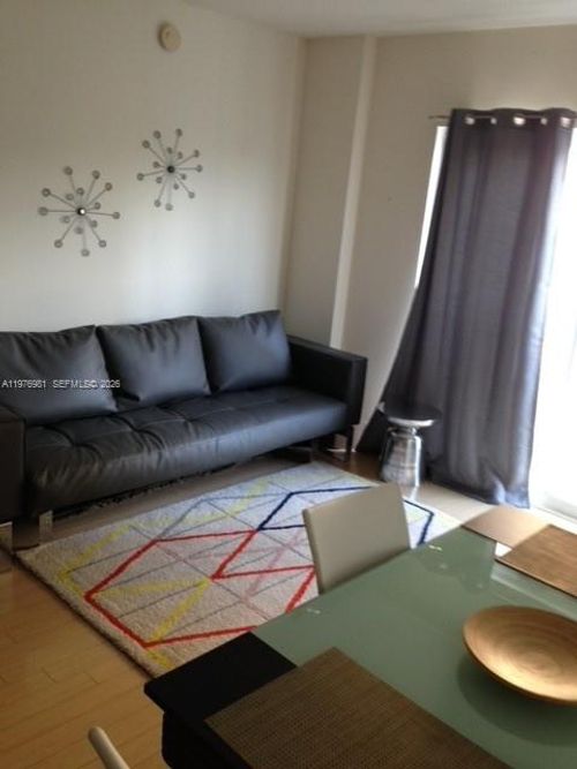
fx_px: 734
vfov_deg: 55.4
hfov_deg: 42.9
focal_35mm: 33
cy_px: 384
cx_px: 288
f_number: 2.4
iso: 100
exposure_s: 1/20
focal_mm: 4.12
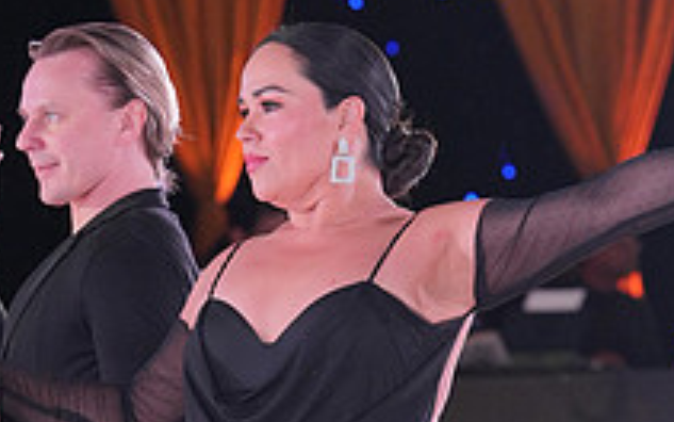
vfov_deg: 4.5
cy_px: 582
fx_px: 5365
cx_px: 289
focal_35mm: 292
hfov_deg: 7.2
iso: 2000
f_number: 4
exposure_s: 1/400
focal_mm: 104
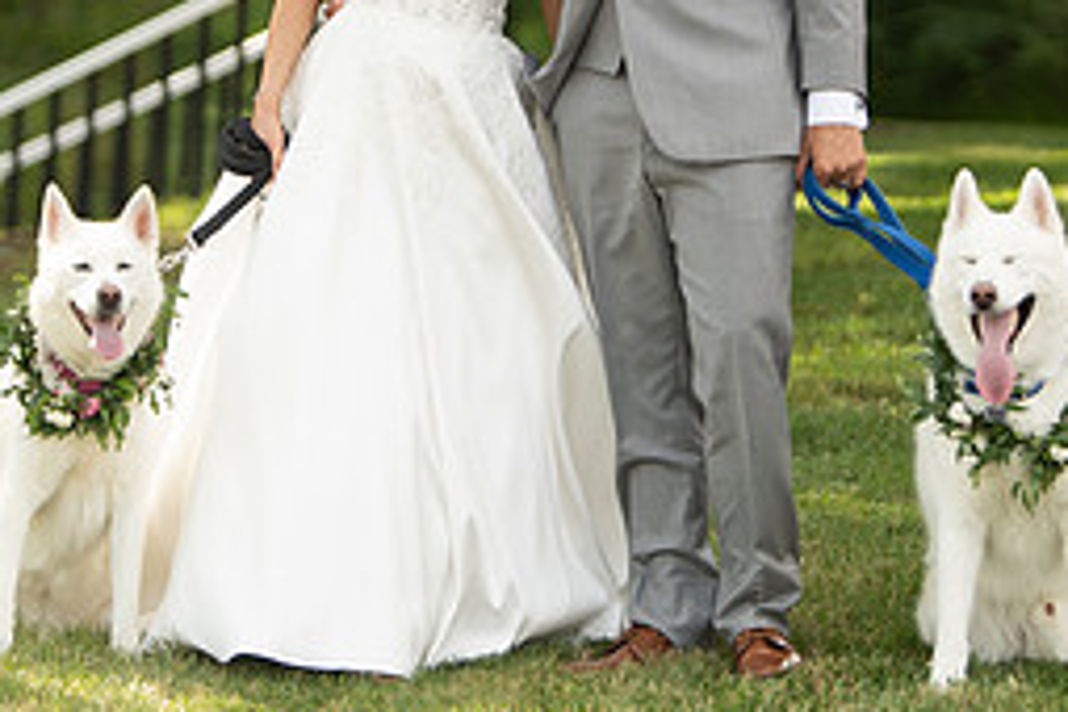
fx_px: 7772
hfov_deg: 7.9
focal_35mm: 262
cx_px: 565
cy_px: 6
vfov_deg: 5.2
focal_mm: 115
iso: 125
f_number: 2.8
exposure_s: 1/400
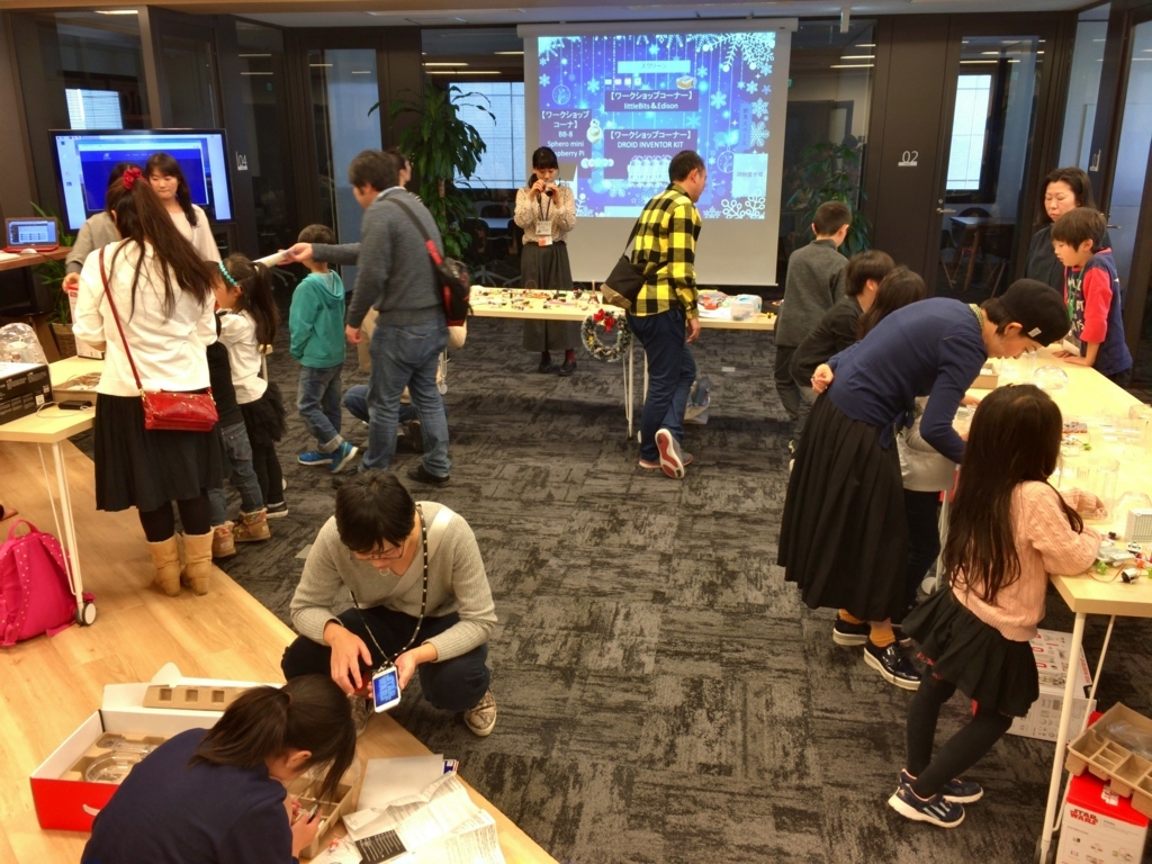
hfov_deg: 61.7
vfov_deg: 48.2
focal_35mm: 29
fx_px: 965
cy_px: 432
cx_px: 576
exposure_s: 1/30
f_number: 2.2
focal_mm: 4.15
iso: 50
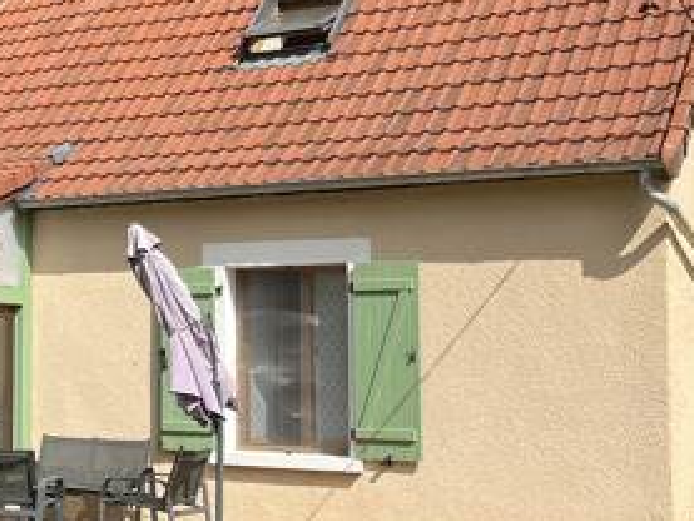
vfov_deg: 19.7
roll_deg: -2.3
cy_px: 255
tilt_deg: +4.8
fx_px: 1504
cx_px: -98
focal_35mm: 75
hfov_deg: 24.0
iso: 50
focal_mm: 5.1
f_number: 1.6
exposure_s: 1/3876
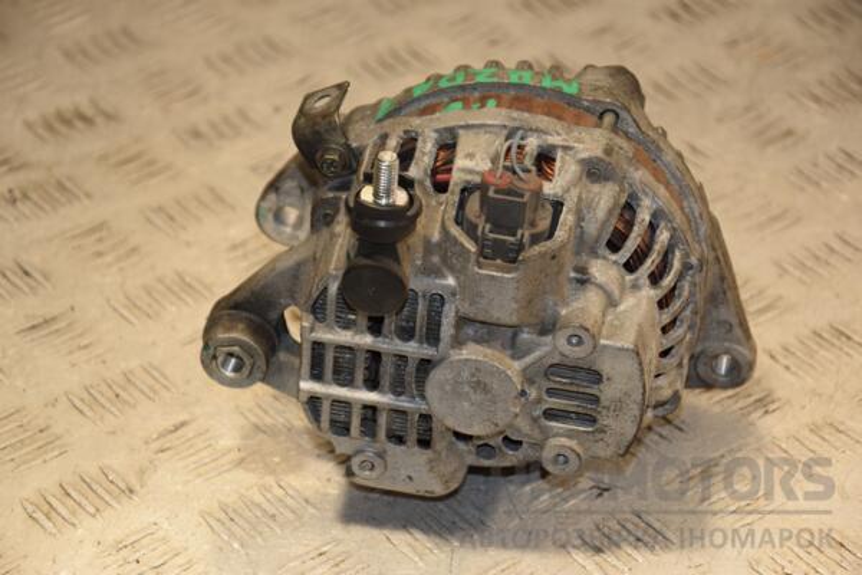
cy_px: 288
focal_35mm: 135
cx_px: 431
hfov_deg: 15.2
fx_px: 3232
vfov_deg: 10.2
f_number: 5.6
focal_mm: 90
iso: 800
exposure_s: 1/160
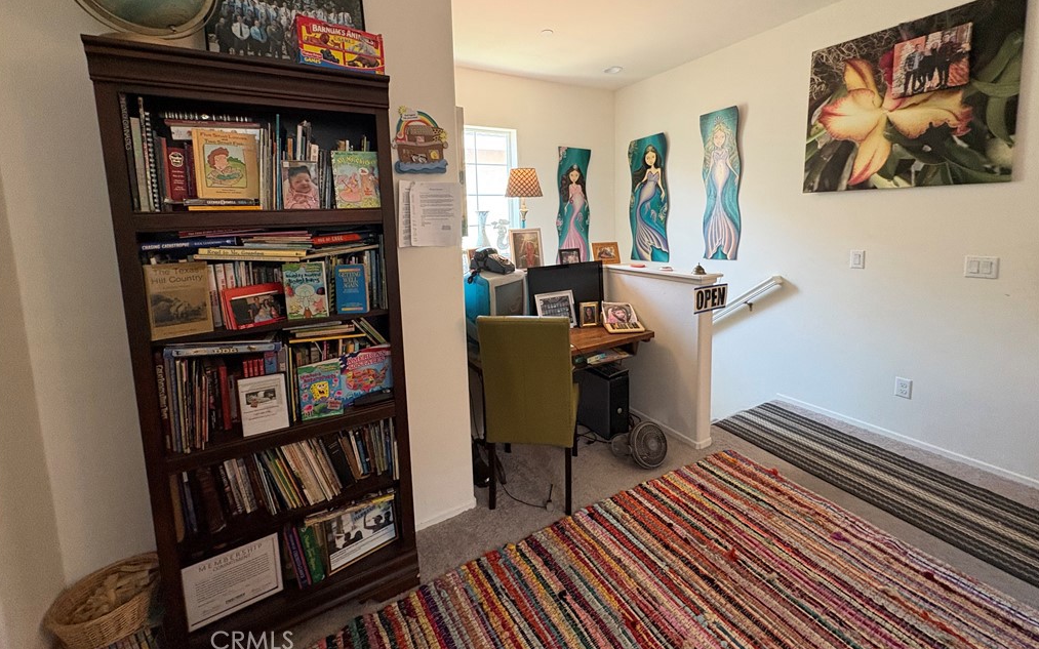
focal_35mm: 15
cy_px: 261
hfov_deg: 101.5
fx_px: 425
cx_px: 519
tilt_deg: -6.0
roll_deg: +1.9
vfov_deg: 74.0
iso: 400
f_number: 2.2
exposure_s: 1/60
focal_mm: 2.22
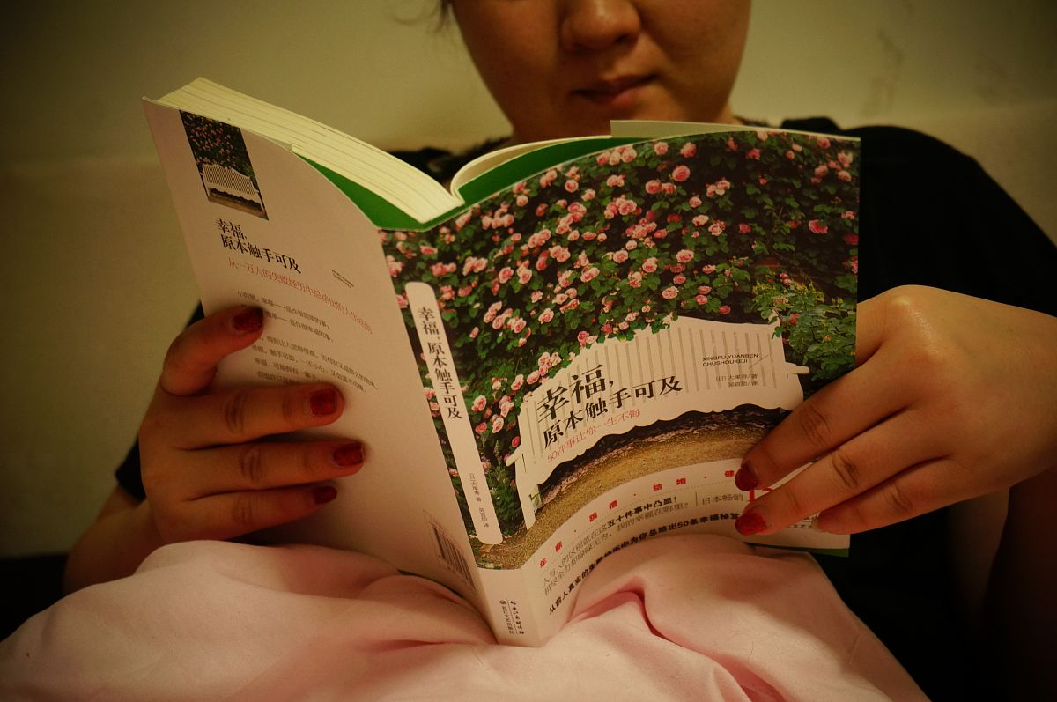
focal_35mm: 51
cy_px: 351
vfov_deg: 26.4
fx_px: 1496
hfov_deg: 38.9
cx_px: 528
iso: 800
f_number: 5
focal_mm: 34
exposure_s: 1/15
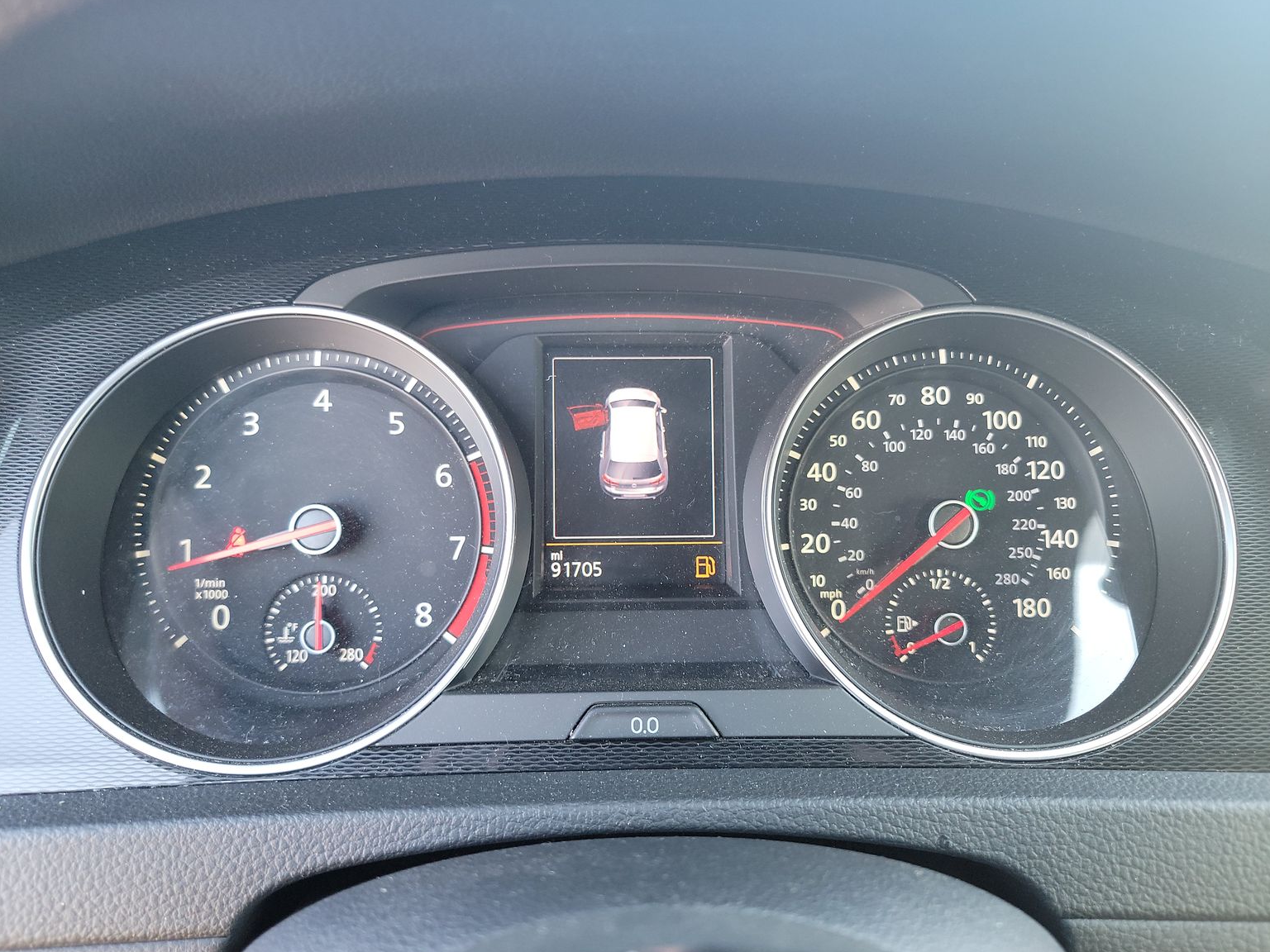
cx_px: 619
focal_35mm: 25
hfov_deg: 69.4
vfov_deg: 54.9
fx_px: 917
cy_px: 491
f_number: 1.8
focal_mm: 6.7
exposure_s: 1/59
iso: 412
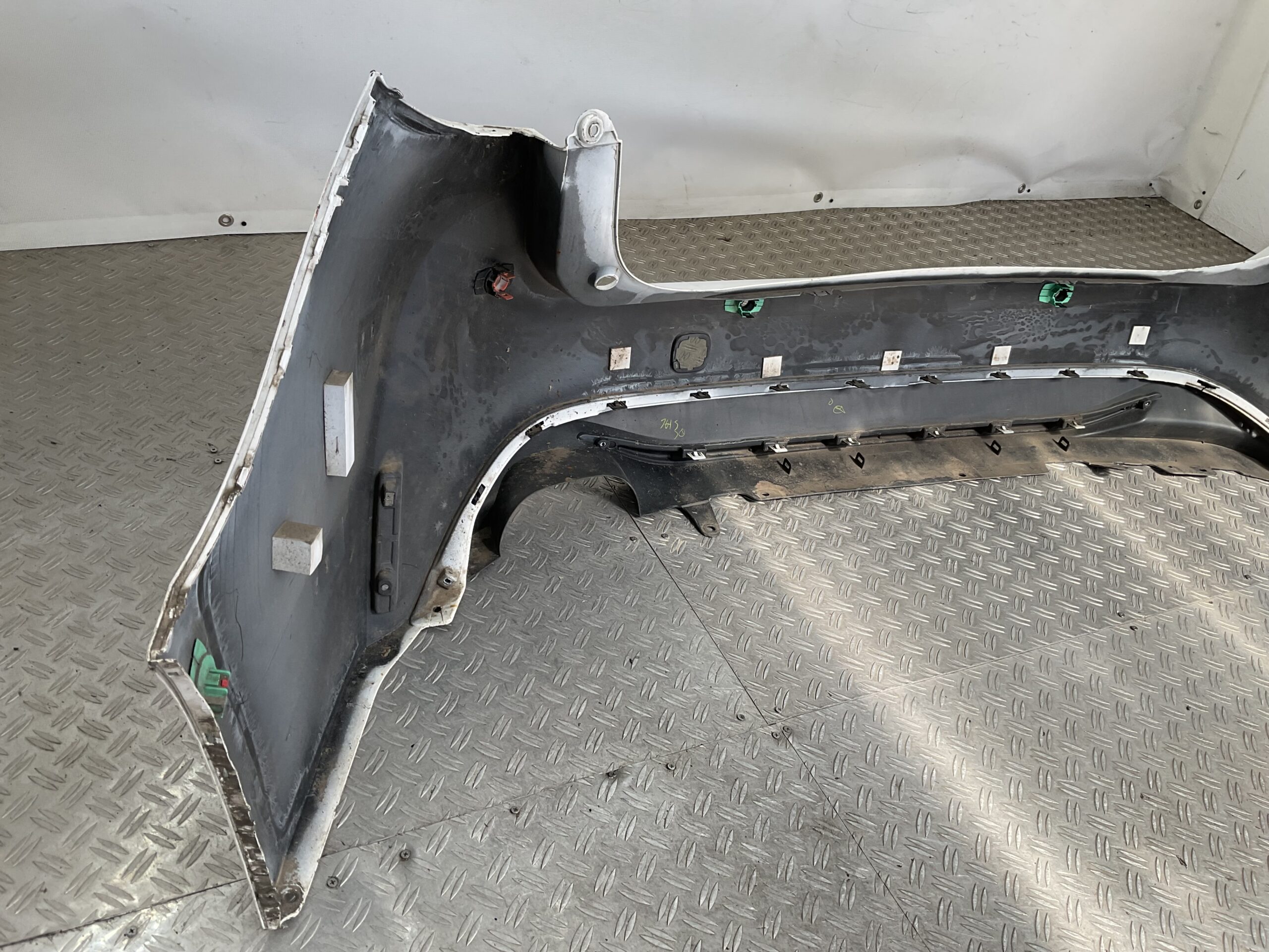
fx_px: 1063
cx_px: 634
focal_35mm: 29
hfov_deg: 61.7
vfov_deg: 48.2
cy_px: 476
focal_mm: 3
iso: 16
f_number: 1.8
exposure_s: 1/270
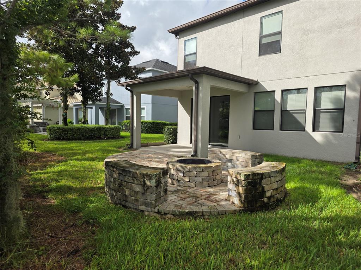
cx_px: 180
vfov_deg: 58.9
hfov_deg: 73.9
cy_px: 135
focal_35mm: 23
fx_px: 240
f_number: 1.7
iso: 80
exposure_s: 1/3972
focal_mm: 6.3
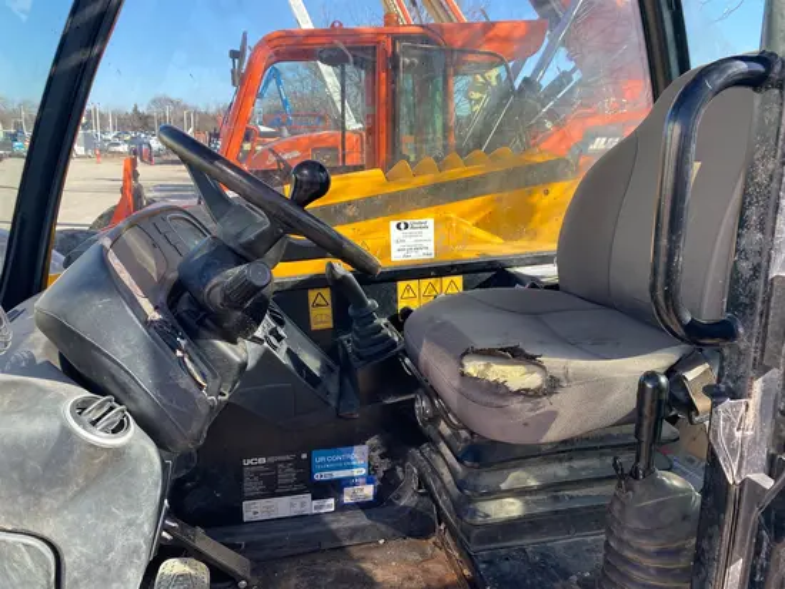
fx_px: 590
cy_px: 294
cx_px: 392
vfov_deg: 53.1
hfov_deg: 67.3
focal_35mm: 26
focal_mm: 4.25
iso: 32
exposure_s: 1/502
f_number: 1.8
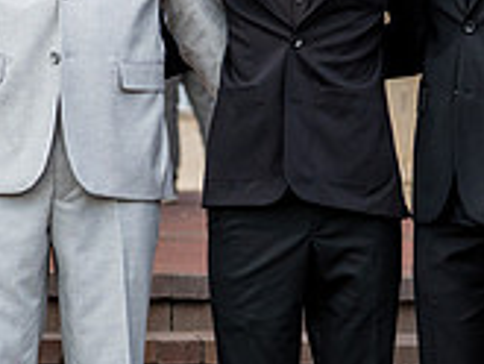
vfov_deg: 6.9
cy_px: 178
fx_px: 3022
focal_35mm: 216
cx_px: 183
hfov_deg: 9.2
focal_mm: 50
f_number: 2.5
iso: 320
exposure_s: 1/640
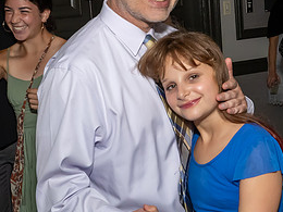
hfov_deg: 25.3
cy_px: 94
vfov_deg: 19.1
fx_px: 630
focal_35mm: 77
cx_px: 151
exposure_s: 1/250
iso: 1000
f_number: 7.1
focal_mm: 17
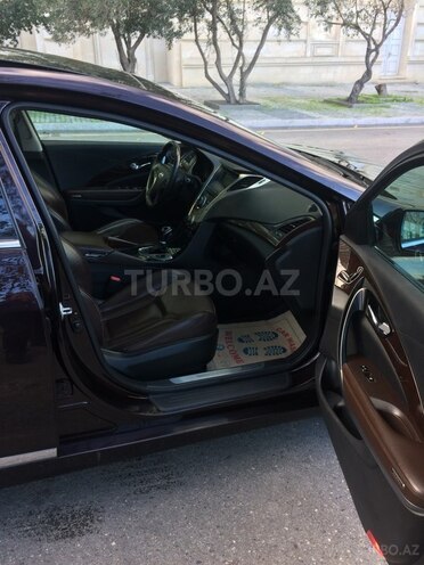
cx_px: 212
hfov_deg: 48.2
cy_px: 282
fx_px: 474
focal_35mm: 29
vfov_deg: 61.7
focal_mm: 4.15
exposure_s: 1/100
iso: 50
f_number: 2.2
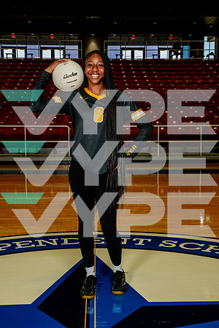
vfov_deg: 38.2
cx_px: 110
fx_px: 474
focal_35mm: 52
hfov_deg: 26.0
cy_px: 164
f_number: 7.1
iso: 800
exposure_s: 1/200
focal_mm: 52
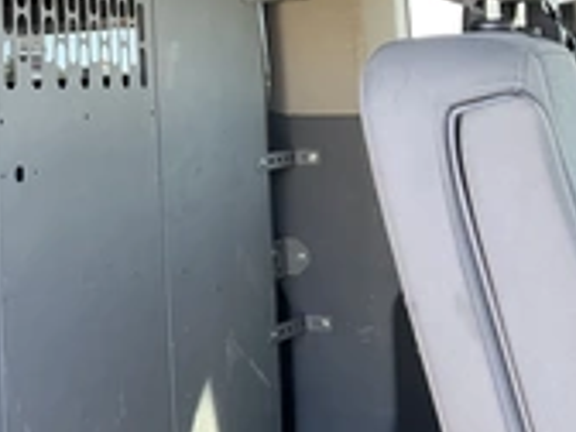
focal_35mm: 69
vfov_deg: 21.0
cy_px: 82
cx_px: 45
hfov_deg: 27.1
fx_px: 1148
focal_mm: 3
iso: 64
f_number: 1.8
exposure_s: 1/122
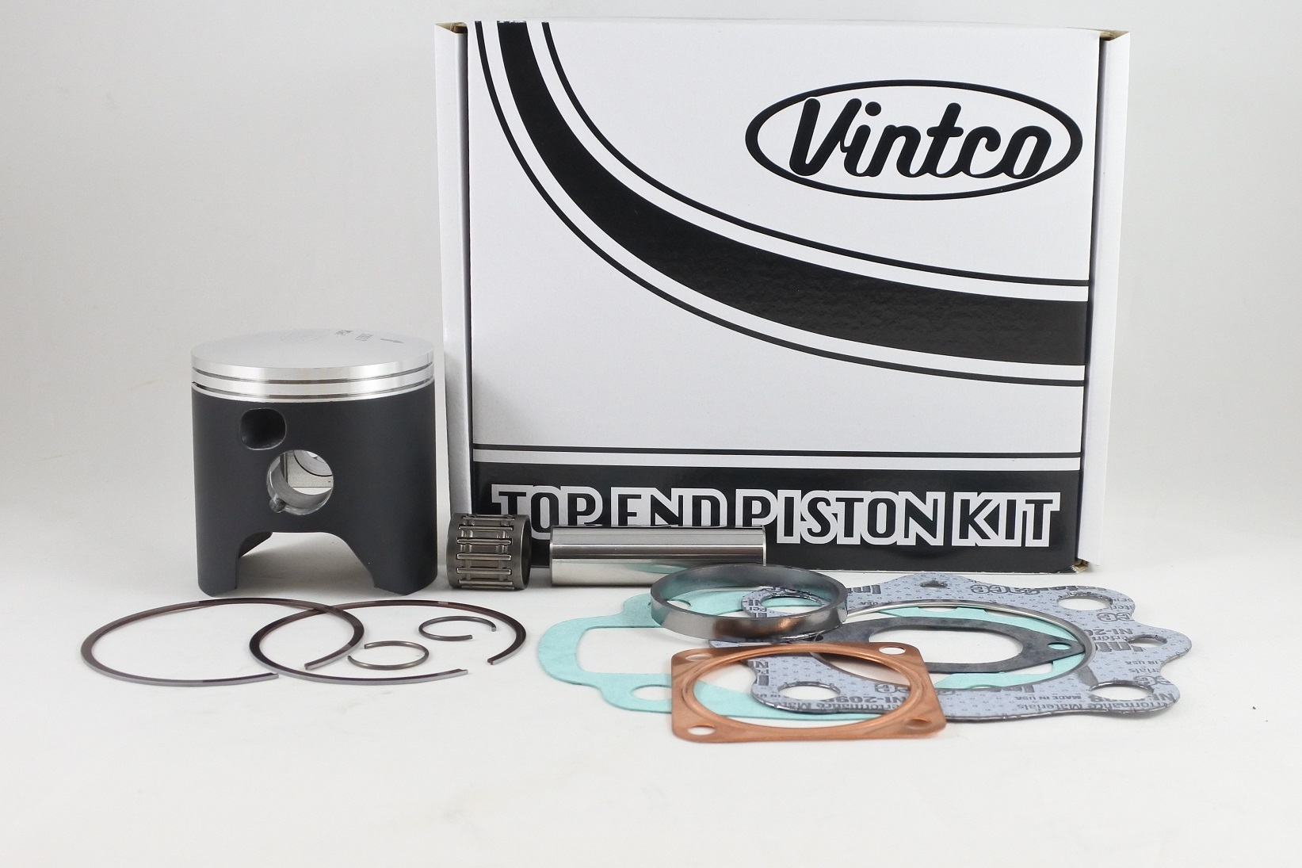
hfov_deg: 55.8
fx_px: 1229
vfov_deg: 38.9
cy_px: 434
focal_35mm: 34
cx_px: 651
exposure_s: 1/125
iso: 450
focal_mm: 12.8
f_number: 4
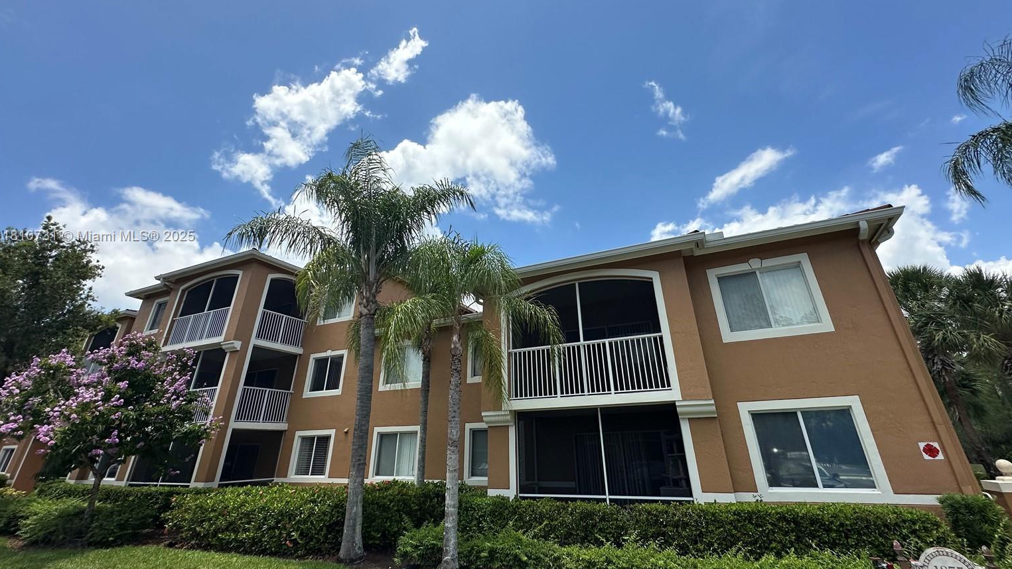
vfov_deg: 66.6
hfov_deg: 99.4
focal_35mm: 16
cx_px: 513
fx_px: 429
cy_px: 237
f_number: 2.2
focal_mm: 2.22
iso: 50
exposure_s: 1/3040
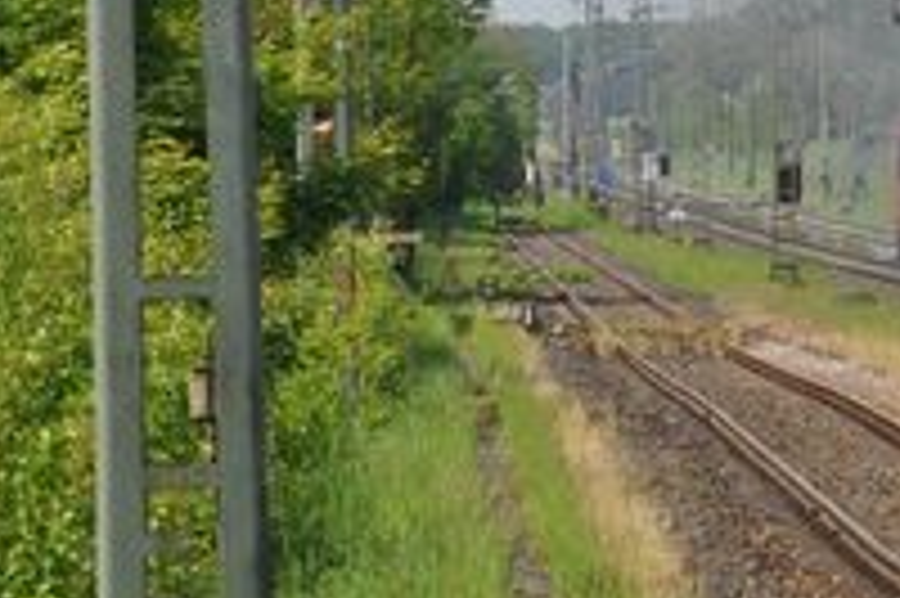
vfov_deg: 2.9
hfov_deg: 4.3
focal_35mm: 479
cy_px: -36
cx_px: 1588
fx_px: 11962
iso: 200
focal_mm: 85
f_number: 9
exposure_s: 1/320
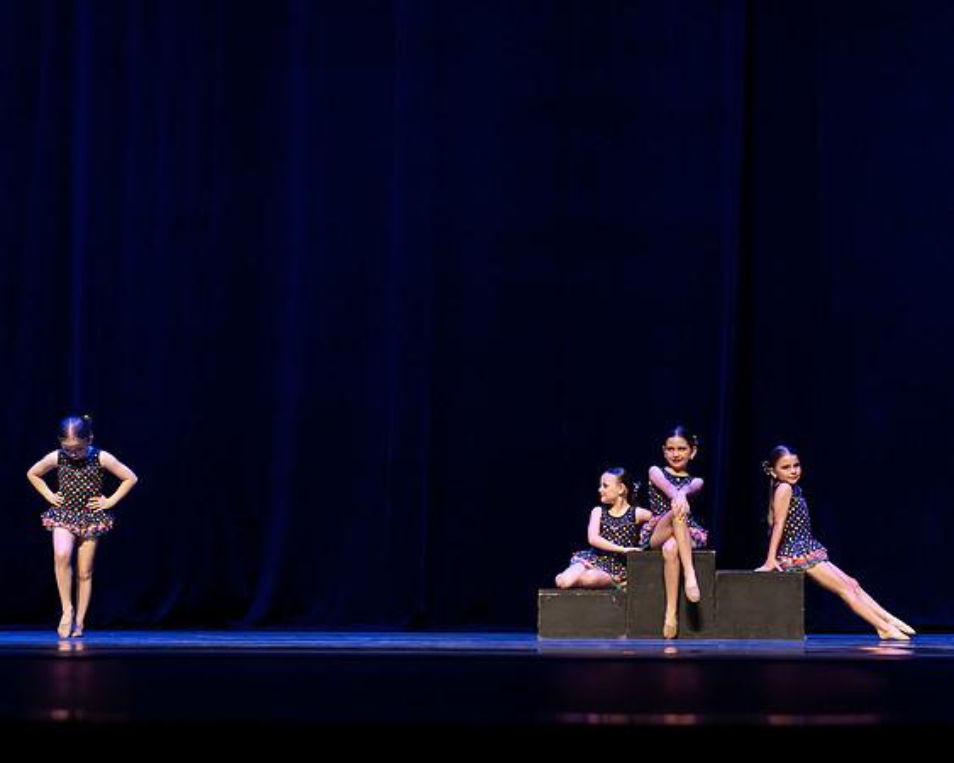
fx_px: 2777
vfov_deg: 15.6
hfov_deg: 19.4
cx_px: 678
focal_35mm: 98
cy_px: 459
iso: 3200
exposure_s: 1/640
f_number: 2.8
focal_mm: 68
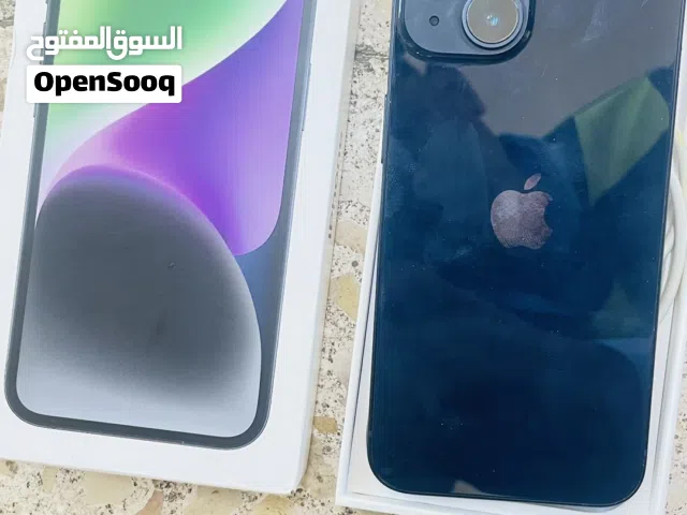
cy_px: 258
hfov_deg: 67.3
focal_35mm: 26
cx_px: 344
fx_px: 516
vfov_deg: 53.1
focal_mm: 4.2
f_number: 1.6
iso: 200
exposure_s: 1/50
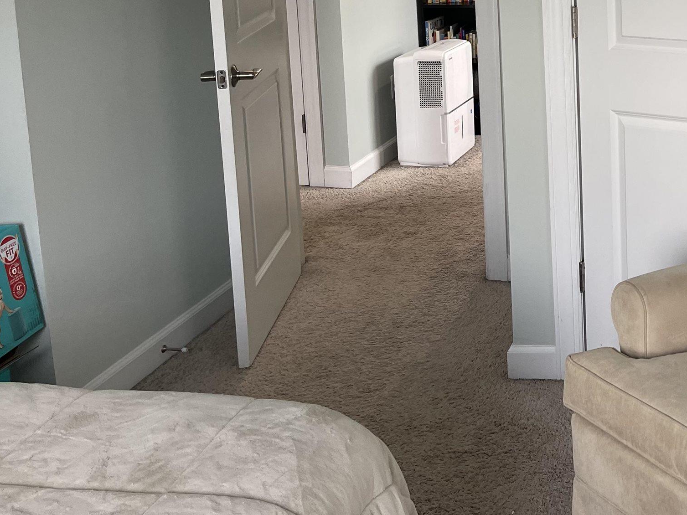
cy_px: 28
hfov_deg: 33.4
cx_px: 670
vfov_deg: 26.4
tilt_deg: -6.5
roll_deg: -0.1
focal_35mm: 53
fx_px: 1052
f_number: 1.6
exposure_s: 1/120
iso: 100
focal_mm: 5.1
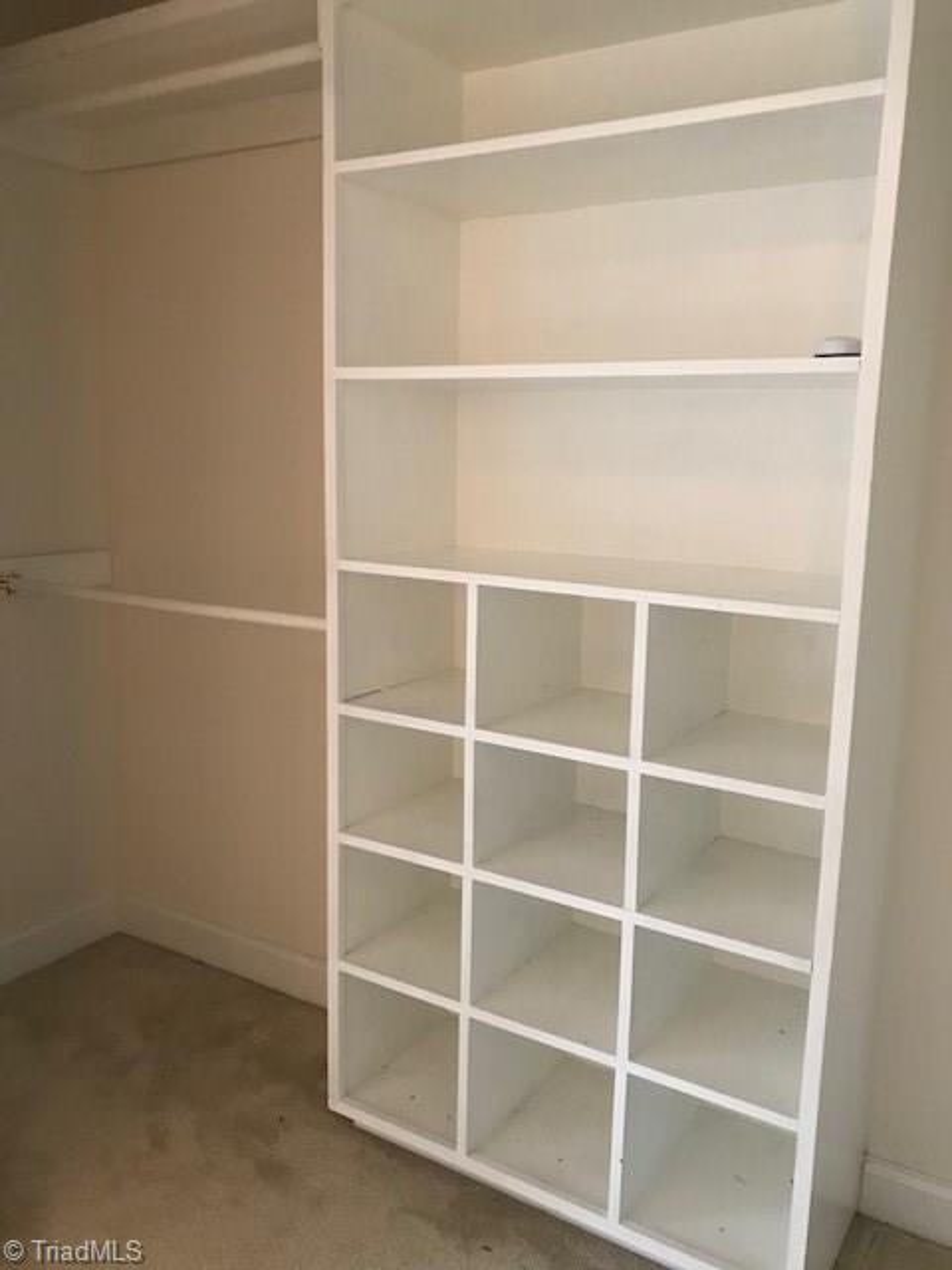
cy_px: 635
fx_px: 1027
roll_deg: -0.8
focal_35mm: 28
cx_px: 476
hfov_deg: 49.7
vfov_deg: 63.4
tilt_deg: -9.9
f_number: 1.8
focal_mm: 3.99
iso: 100
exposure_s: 1/9
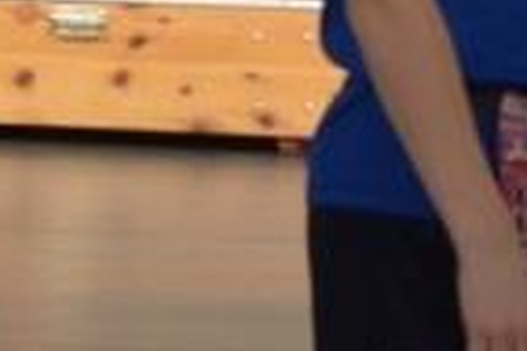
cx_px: -692
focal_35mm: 797
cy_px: -559
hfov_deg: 2.6
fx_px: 11660
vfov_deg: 1.7
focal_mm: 75
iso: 1600
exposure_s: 1/400
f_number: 5.3
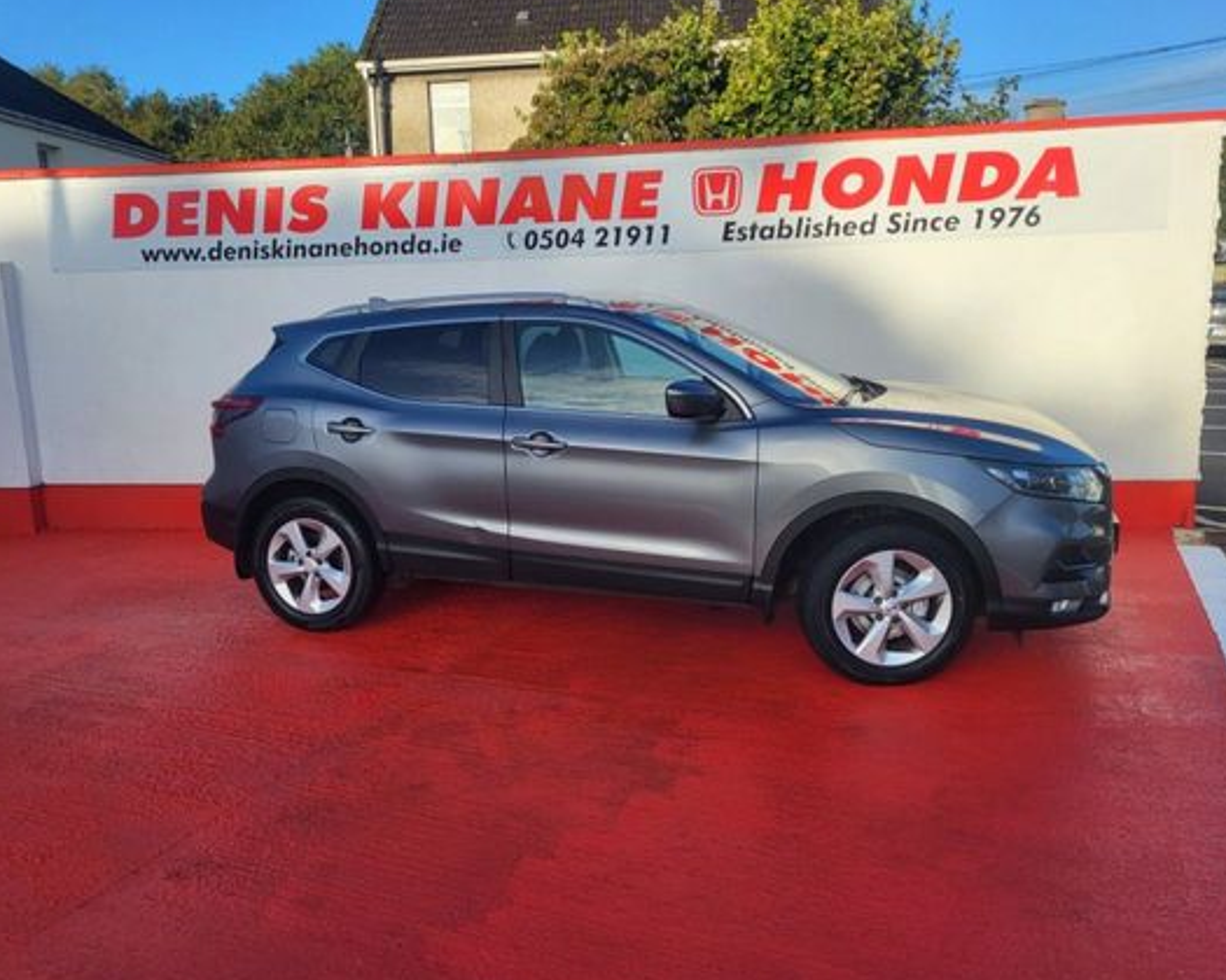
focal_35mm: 29
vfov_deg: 50.0
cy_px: 488
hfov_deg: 60.4
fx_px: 1052
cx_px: 560
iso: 40
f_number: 1.8
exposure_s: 1/1402
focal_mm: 5.4
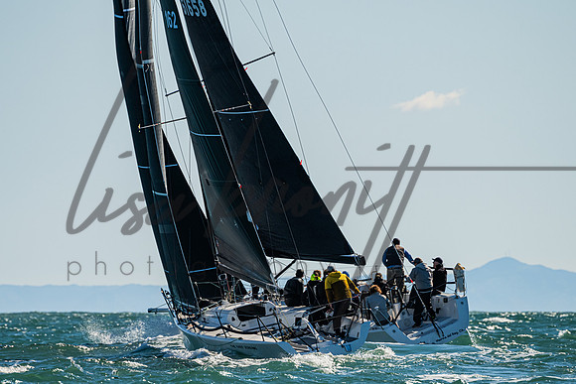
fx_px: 8748
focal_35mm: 547
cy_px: 255
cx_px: 288
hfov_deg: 3.8
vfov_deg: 2.5
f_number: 8
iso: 400
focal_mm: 400
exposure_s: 1/2000
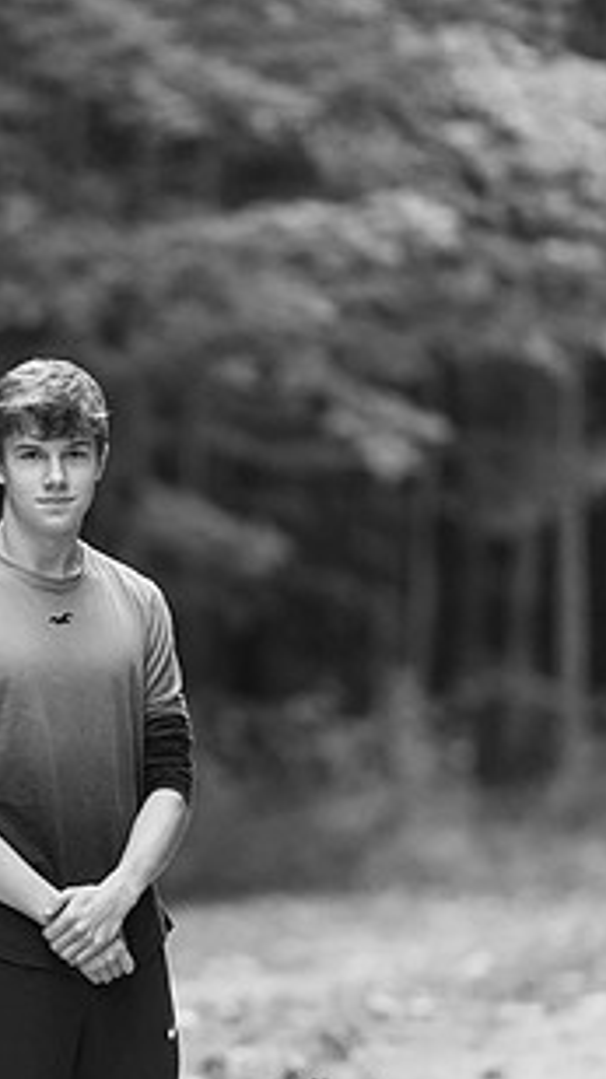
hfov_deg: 4.0
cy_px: 704
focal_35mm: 306
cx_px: 102
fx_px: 8751
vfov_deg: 7.1
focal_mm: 200
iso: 500
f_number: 2.8
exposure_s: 1/320
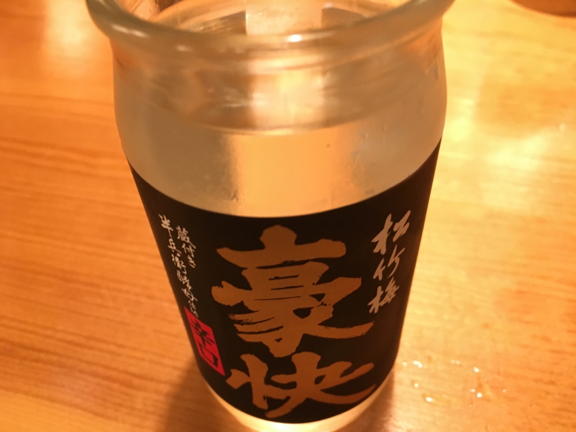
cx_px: 288
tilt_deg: -45.2
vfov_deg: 48.2
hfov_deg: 61.7
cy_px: 216
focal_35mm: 29
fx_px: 483
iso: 200
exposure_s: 1/17
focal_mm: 4.15
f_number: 2.2
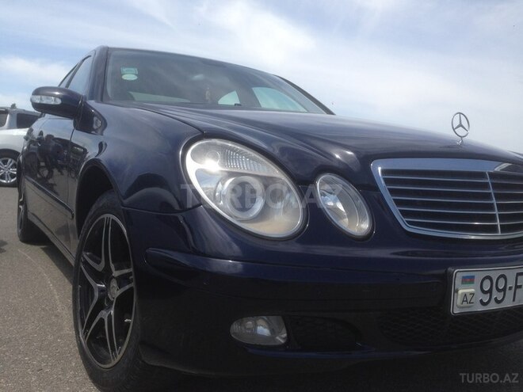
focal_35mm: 33
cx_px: 262
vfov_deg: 42.9
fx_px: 499
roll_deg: -2.7
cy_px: 196
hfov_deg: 55.4
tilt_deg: -3.4
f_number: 2.4
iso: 50
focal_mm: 4.12
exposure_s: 1/1466
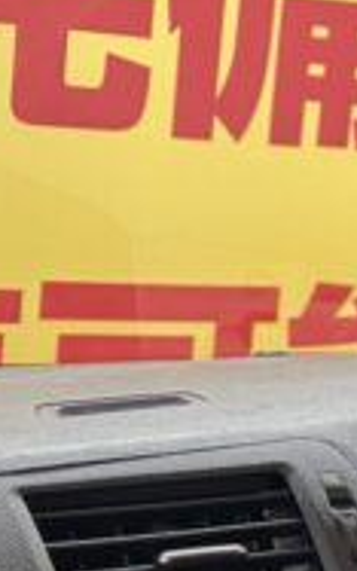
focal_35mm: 109
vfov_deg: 17.9
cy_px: 739
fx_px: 1696
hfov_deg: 9.1
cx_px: 1153
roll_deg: -3.3
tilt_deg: -16.8
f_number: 1.78
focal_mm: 6.76
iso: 320
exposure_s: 1/50
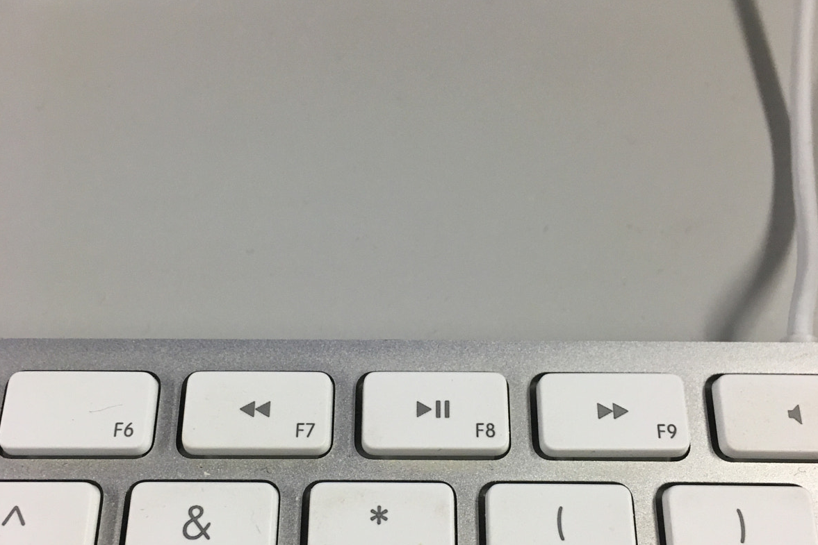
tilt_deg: -59.5
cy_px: 348
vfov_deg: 32.5
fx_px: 932
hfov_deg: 47.4
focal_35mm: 41
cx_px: 409
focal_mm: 4.15
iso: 40
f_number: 2.2
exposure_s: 1/30
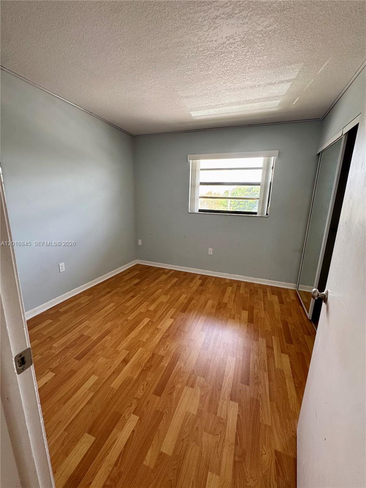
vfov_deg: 102.1
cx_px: 183
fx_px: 197
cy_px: 244
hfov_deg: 85.7
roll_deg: -1.4
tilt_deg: -11.1
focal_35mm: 14
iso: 160
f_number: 2.2
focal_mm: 2.22
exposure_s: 1/120
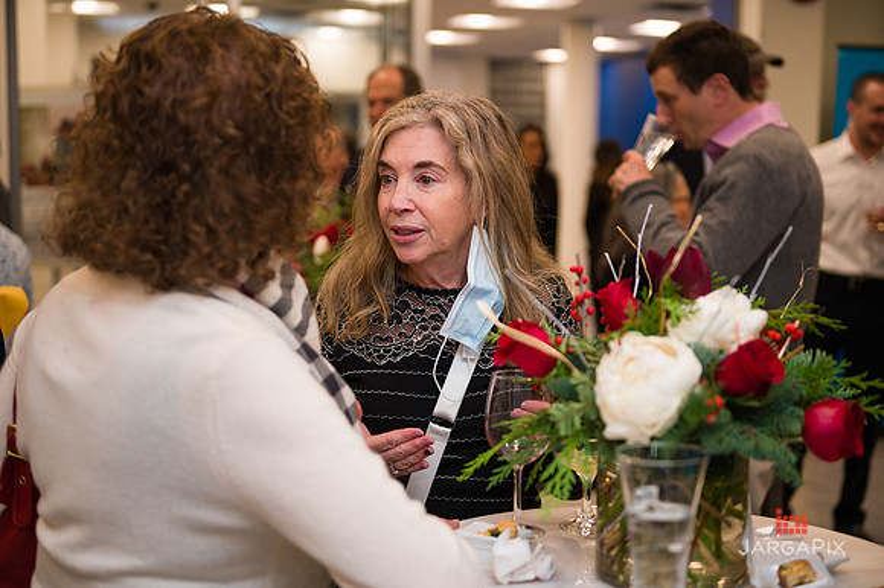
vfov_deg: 24.6
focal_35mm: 55
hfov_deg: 36.3
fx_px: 1350
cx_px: 442
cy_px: 294
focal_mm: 55
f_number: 3.2
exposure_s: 1/200
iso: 400
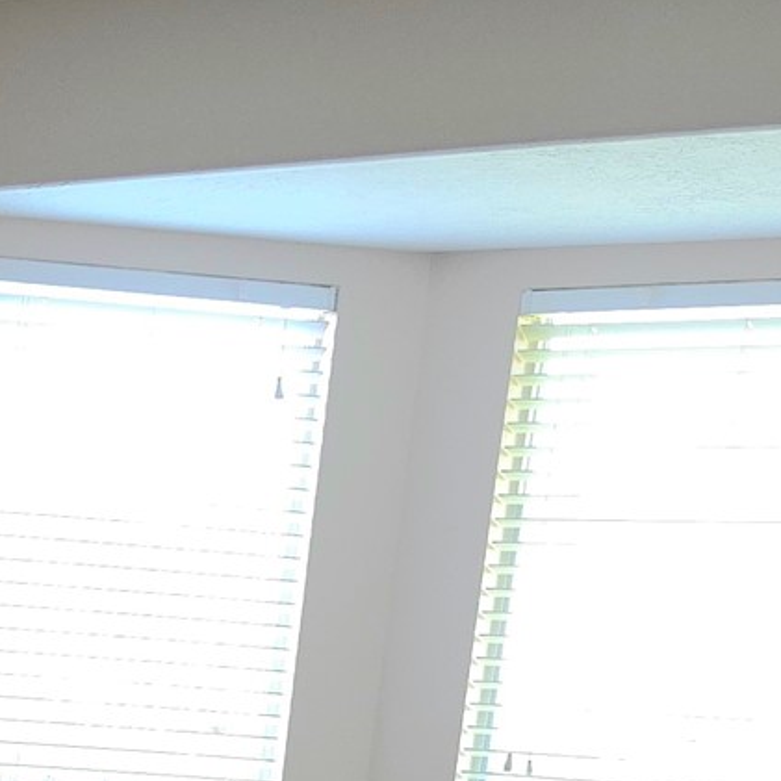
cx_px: -239
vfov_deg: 15.7
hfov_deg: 16.6
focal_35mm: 99
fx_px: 2527
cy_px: 1265
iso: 64
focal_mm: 6.5
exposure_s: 1/60.2
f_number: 1.4
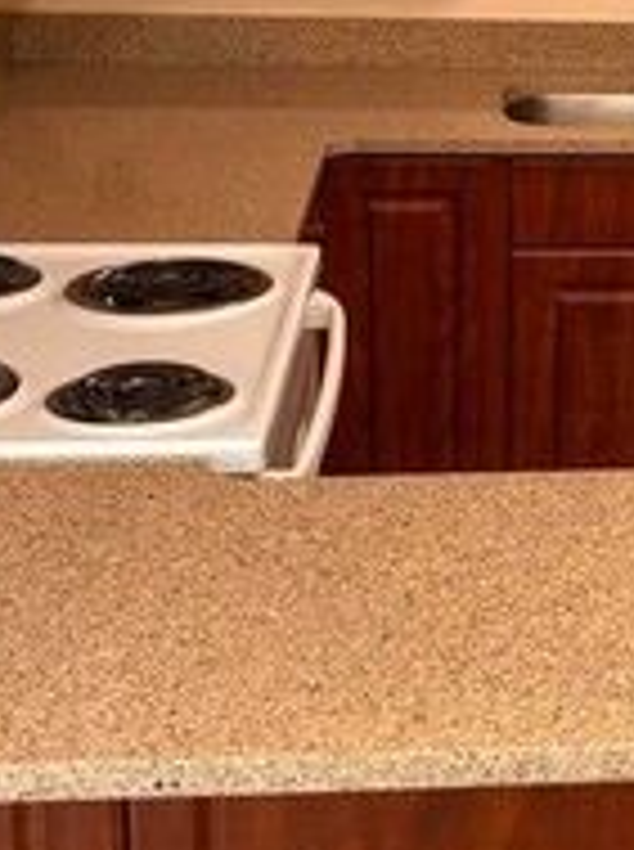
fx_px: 2254
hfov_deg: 15.4
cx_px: 773
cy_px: 151
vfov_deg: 21.1
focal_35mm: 92
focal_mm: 5.96
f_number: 1.6
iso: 500
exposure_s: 1/60
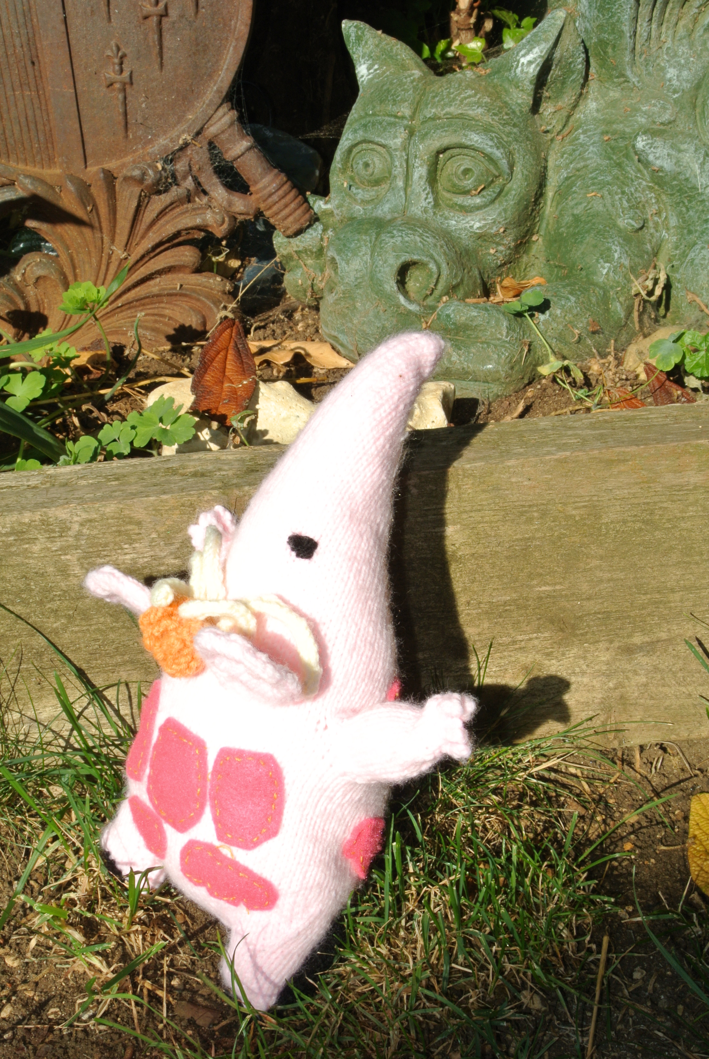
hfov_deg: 26.6
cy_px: 530
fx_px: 1502
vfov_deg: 38.8
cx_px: 354
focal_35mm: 51
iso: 100
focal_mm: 18.9
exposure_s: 1/60
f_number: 16
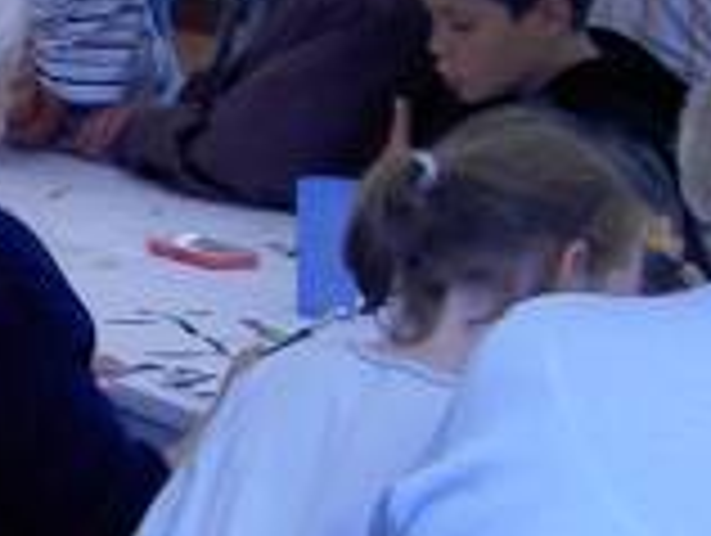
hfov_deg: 9.5
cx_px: -576
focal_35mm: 197
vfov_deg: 7.6
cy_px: 306
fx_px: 4052
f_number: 2.8
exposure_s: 1/160
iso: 100
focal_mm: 8
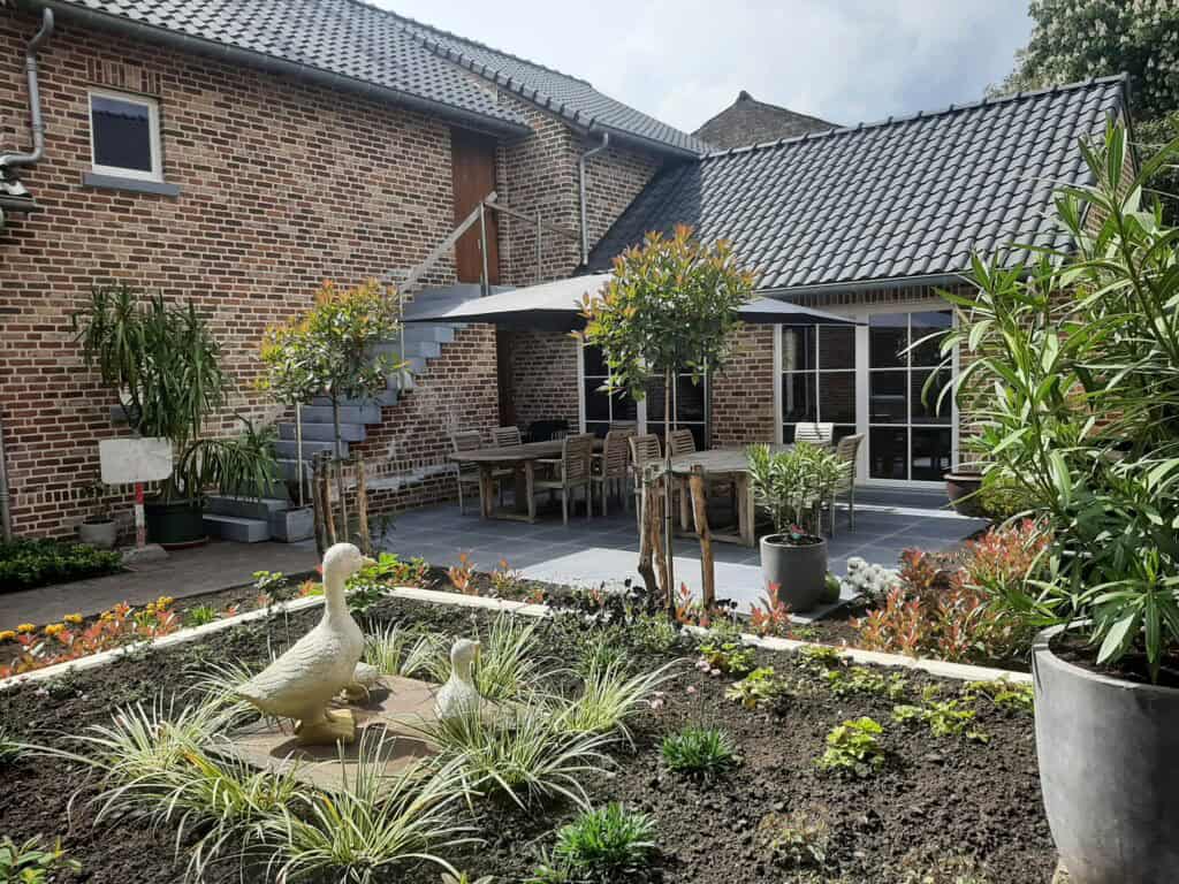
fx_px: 886
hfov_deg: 67.3
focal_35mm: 26
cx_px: 590
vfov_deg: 53.1
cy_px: 442
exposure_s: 1/1531
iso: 40
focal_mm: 3.9
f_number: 1.7
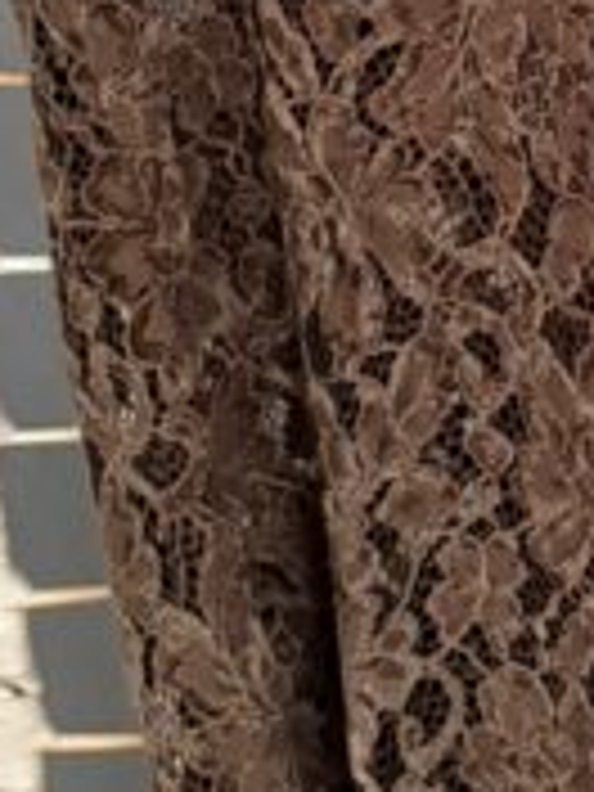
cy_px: -50
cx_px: 806
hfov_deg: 13.1
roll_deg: +1.7
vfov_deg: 17.5
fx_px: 2494
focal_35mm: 109
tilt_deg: -16.5
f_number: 1.78
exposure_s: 1/33
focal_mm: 6.76
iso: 1000
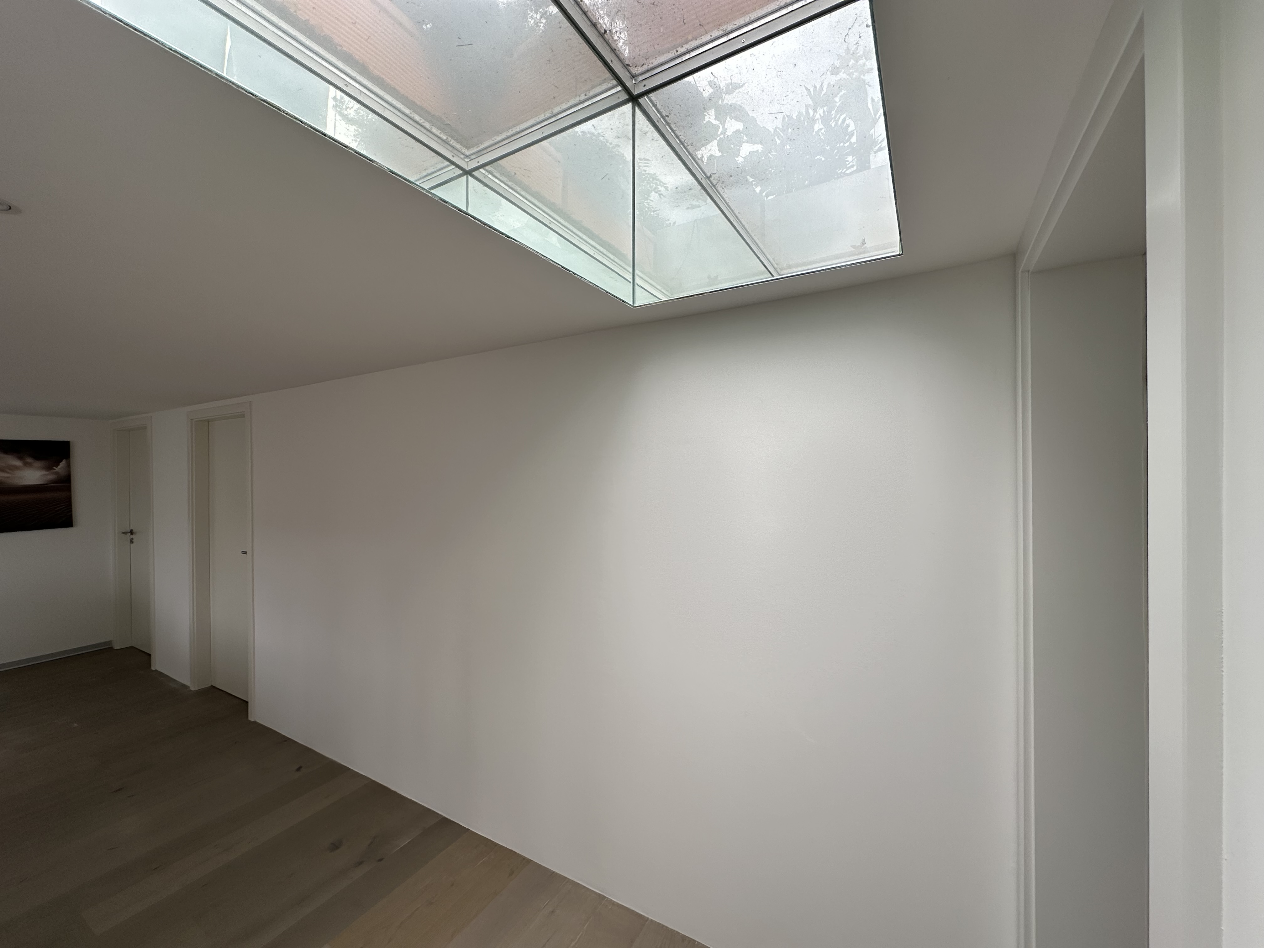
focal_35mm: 14
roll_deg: +0.4
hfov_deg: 102.1
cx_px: 632
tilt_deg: +0.0
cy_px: 474
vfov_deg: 85.7
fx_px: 511
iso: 40
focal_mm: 2.22
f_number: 2.2
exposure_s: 1/153
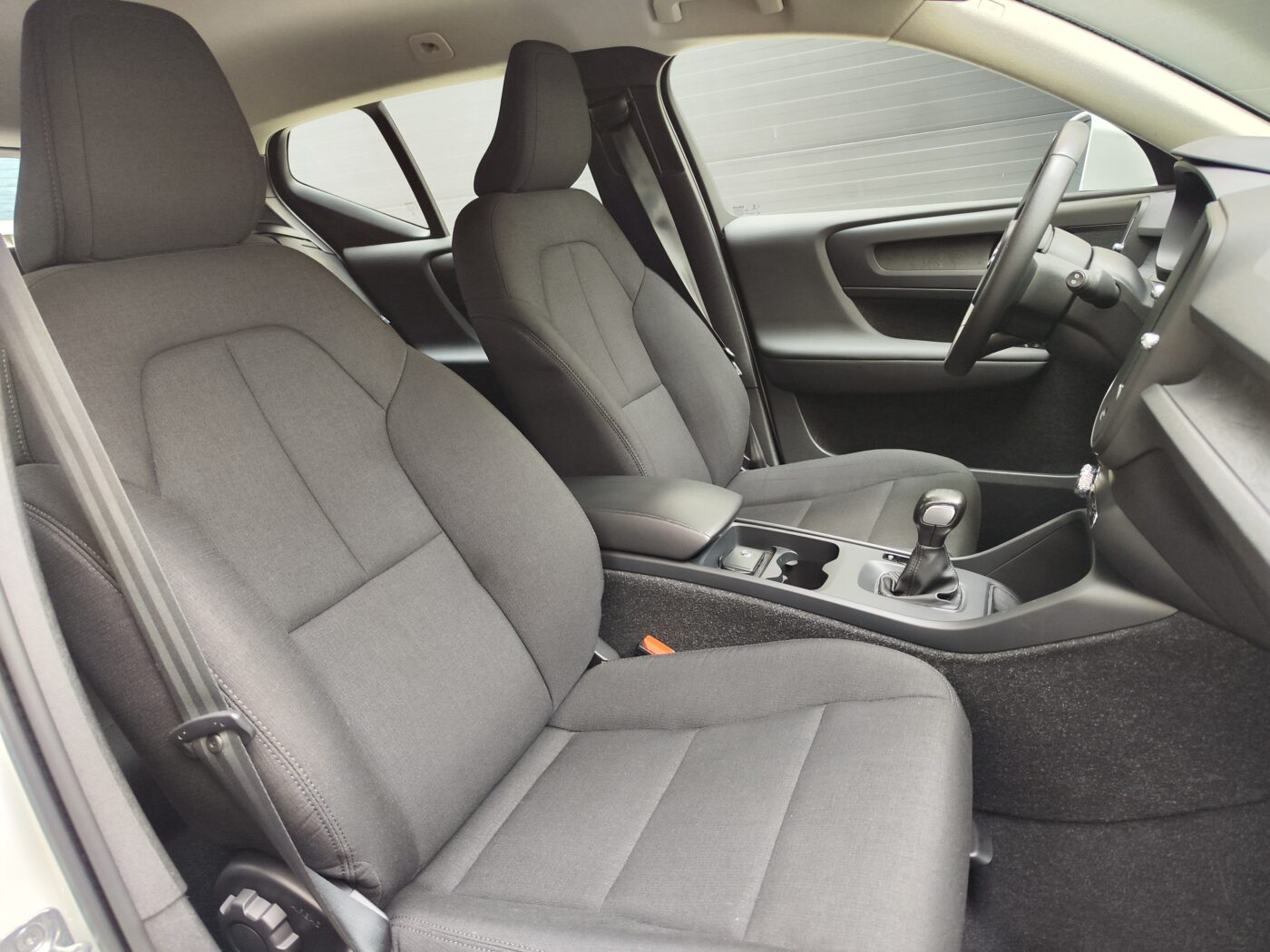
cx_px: 635
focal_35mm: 23
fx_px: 844
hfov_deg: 73.9
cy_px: 476
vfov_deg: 58.9
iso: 339
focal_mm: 7.01
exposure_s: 1/69.2
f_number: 1.69
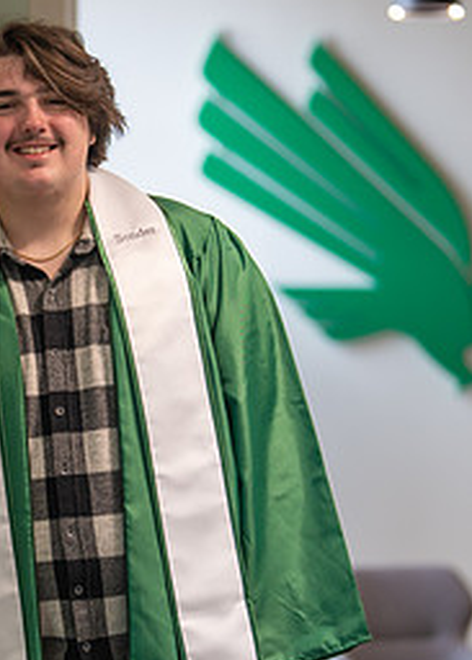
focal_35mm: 130
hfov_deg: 11.1
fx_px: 2438
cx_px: 184
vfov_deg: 15.4
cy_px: 367
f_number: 1.2
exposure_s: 1/400
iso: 320
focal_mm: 50
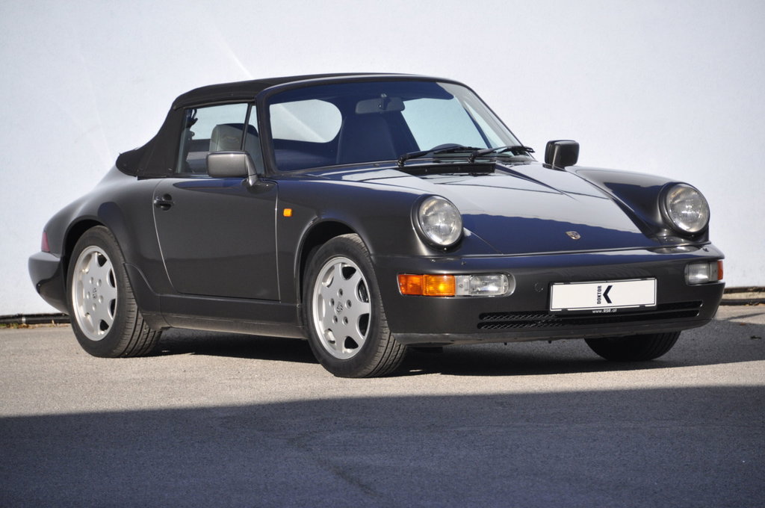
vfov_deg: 5.4
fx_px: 5412
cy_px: 254
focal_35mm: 255
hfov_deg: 8.1
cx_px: 382
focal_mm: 170
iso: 500
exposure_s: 1/640
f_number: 6
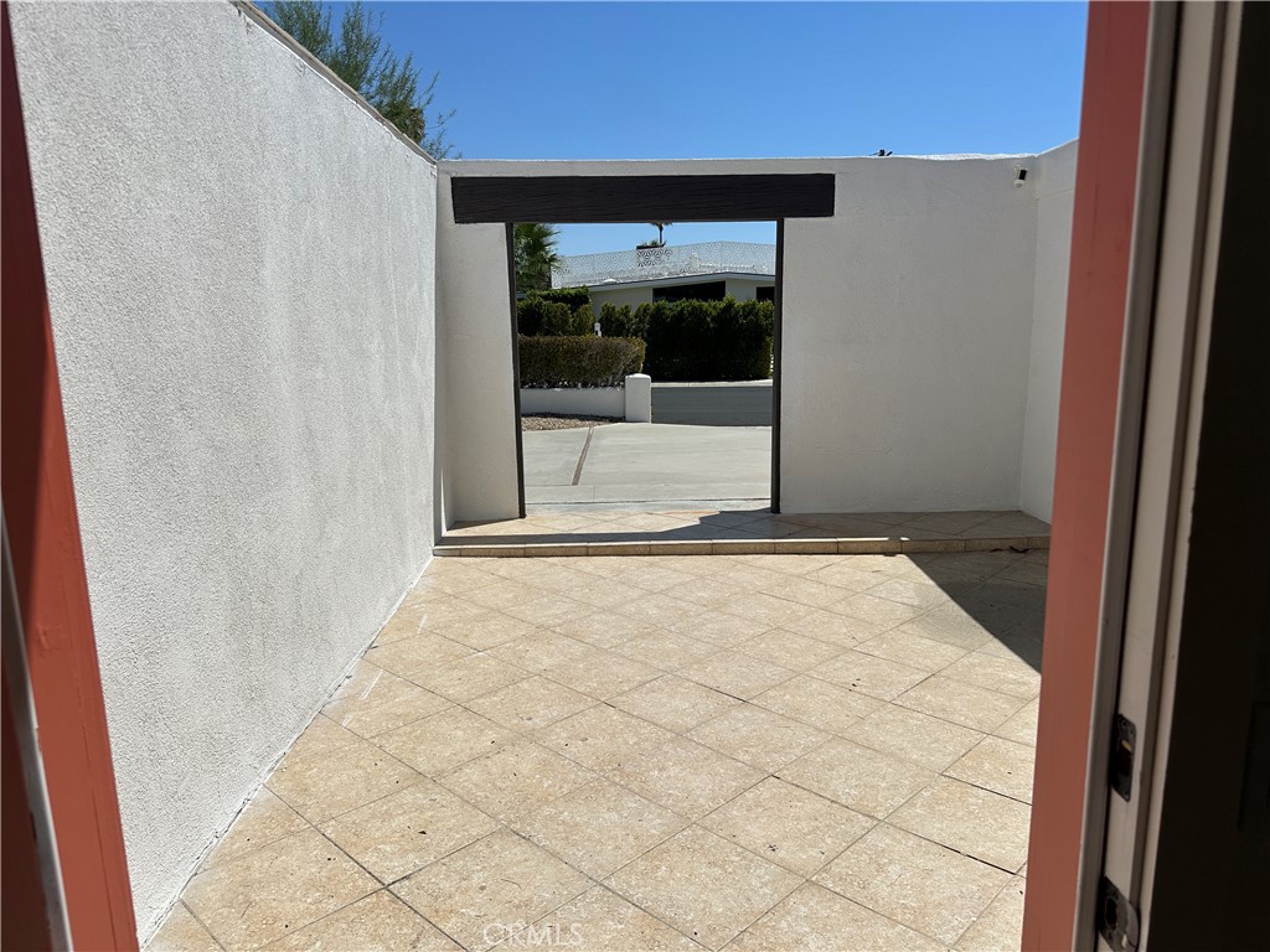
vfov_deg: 56.8
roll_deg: +0.7
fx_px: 881
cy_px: 476
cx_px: 635
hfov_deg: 71.6
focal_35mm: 24
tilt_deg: -10.6
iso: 80
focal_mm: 6.86
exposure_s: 1/13699
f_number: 1.78
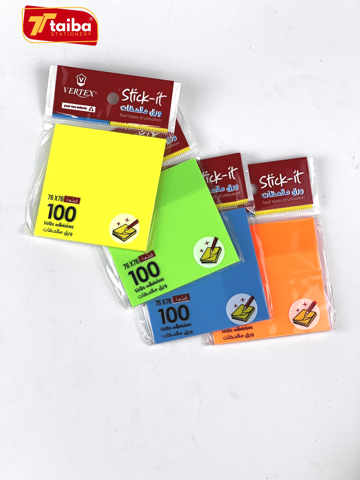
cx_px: 180
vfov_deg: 25.3
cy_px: 240
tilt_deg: -81.4
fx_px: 1068
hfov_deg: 19.1
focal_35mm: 77
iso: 32
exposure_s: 1/194
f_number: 2.8
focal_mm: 9
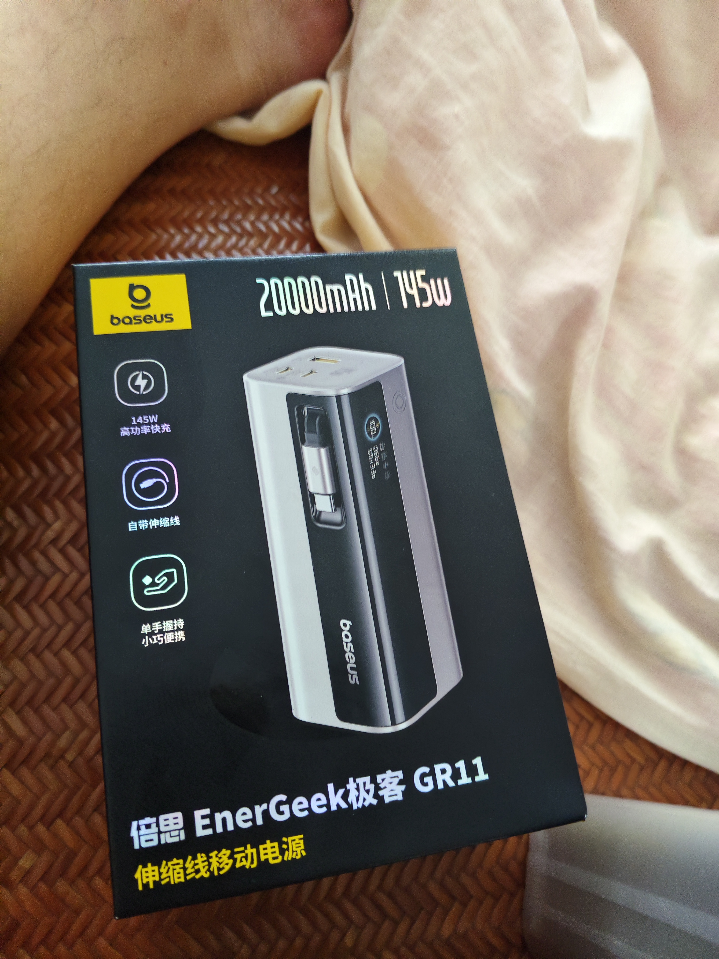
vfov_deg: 67.3
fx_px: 720
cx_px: 360
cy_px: 480
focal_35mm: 26
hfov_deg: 53.1
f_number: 1.79
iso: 603
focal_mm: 4.84
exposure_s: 1/12.5
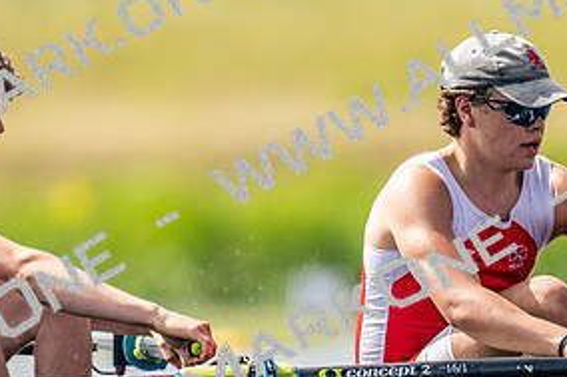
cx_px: 457
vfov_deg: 0.7
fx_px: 28978
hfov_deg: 1.1
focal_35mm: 1841
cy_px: 209
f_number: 4
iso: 220
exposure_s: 1/2500
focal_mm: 600
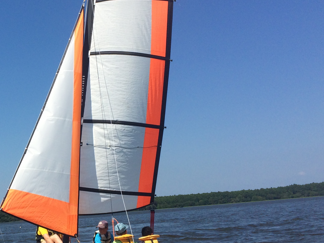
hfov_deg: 31.9
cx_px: 23
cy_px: 117
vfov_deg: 25.6
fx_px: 533
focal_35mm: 57
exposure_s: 1/2933
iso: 32
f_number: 2.2
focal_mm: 4.15
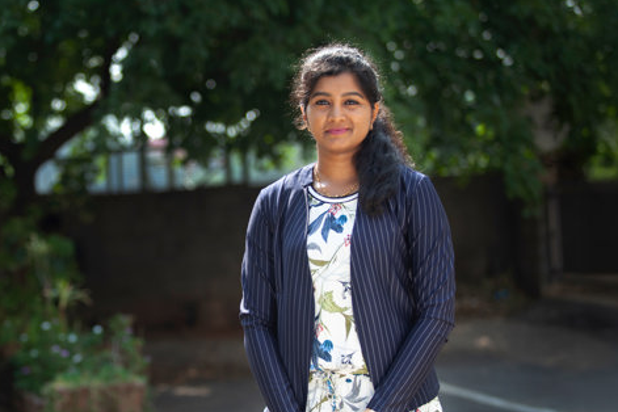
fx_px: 875
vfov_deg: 26.5
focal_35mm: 51
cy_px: 205
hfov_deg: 38.9
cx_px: 311
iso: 100
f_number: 1.4
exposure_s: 1/180
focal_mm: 50
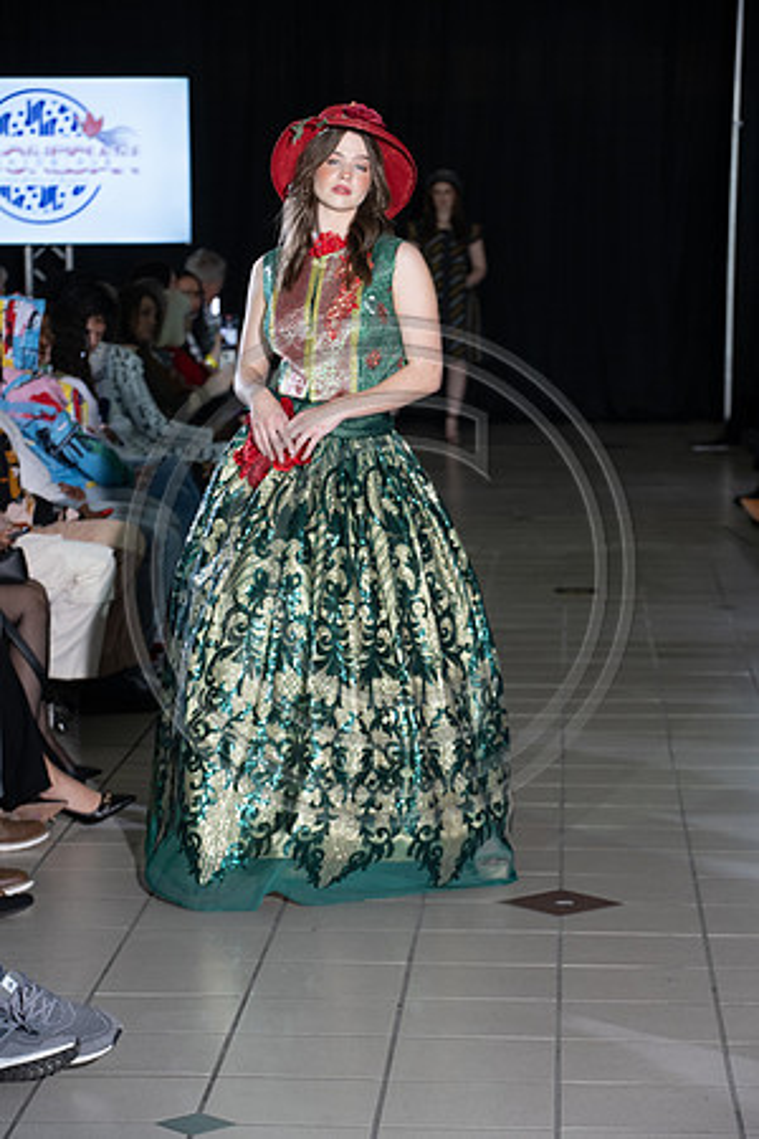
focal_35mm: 105
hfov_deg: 13.0
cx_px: 380
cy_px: 570
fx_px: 3320
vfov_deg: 19.5
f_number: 5.6
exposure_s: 1/160
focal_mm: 105
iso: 1250
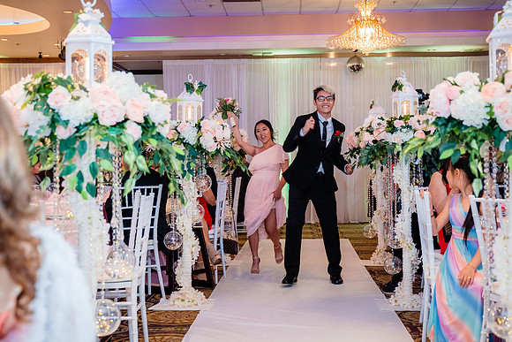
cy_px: 147
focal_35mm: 58
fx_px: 829
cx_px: 244
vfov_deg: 23.3
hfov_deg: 34.3
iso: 1600
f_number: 3.5
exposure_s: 1/160
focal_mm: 48
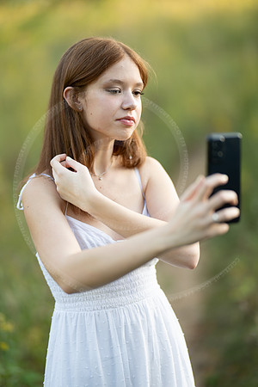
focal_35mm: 85
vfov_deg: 23.9
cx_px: 129
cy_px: 194
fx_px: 914
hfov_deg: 16.1
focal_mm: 85
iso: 100
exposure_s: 1/500
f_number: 1.2
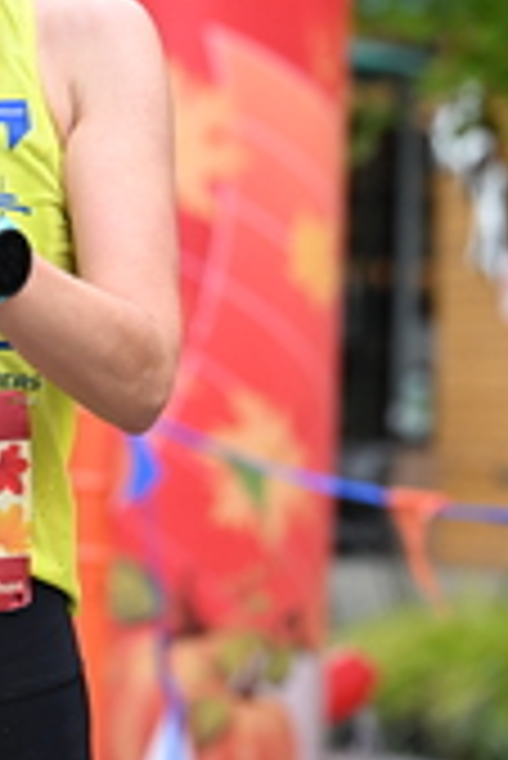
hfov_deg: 6.0
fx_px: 4816
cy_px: 135
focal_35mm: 228
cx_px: -11
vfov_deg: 9.0
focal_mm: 70
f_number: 2.8
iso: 640
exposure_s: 1/1600
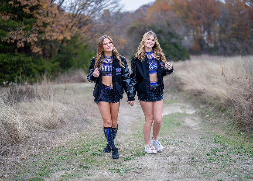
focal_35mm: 56
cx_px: 129
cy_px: 89
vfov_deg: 25.1
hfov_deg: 34.7
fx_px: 405
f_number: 1.2
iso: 400
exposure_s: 1/1000
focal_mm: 50
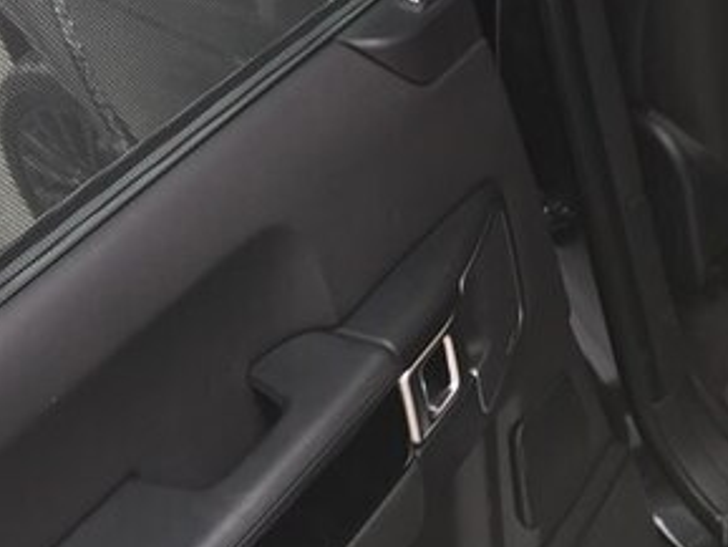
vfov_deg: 21.8
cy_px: -49
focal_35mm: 64
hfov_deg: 29.1
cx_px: 86
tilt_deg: -12.3
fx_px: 1347
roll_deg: +23.8
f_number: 1.8
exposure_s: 1/45
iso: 25
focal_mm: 3.99
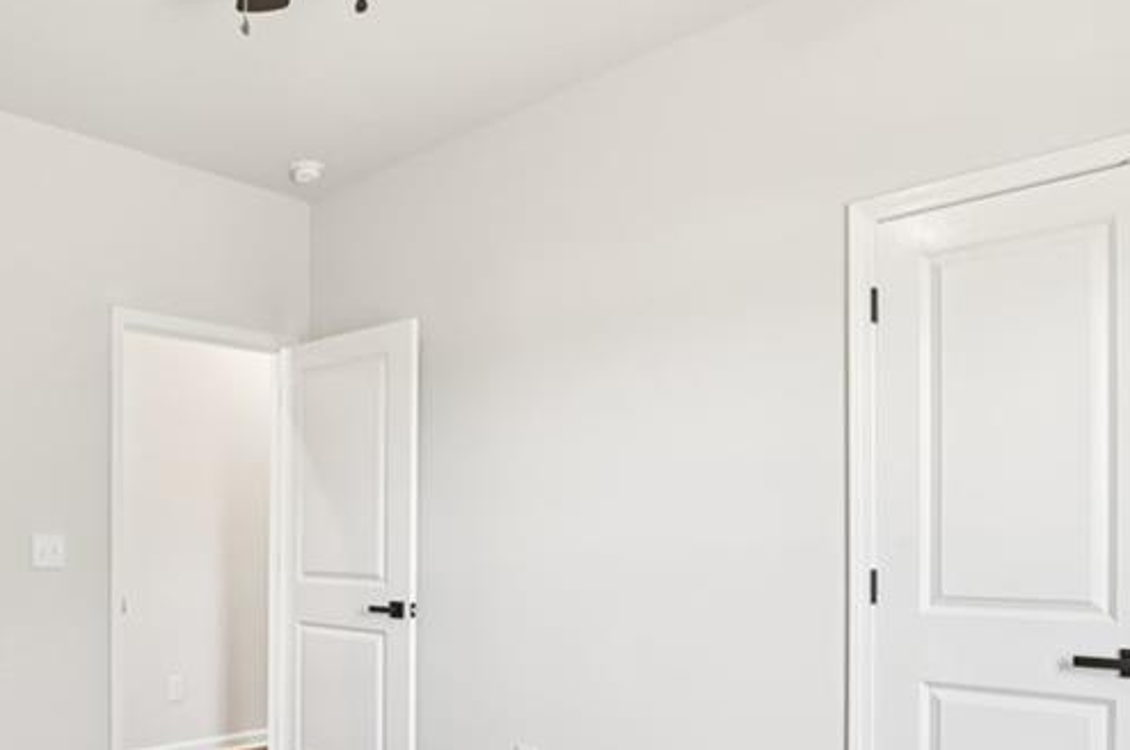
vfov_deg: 43.7
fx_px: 909
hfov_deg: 60.8
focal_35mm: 29
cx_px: 307
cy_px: 544
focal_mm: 14
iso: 200
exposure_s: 1/4
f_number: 9
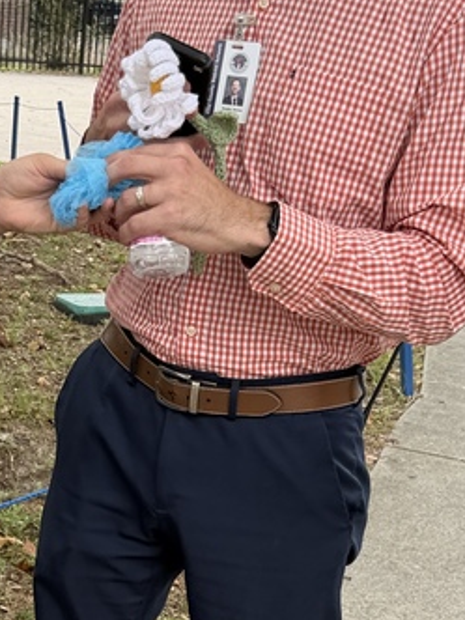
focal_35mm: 74
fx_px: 1325
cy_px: 609
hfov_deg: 19.7
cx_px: 95
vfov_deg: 25.2
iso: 80
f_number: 1.78
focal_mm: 6.76
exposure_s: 1/1385
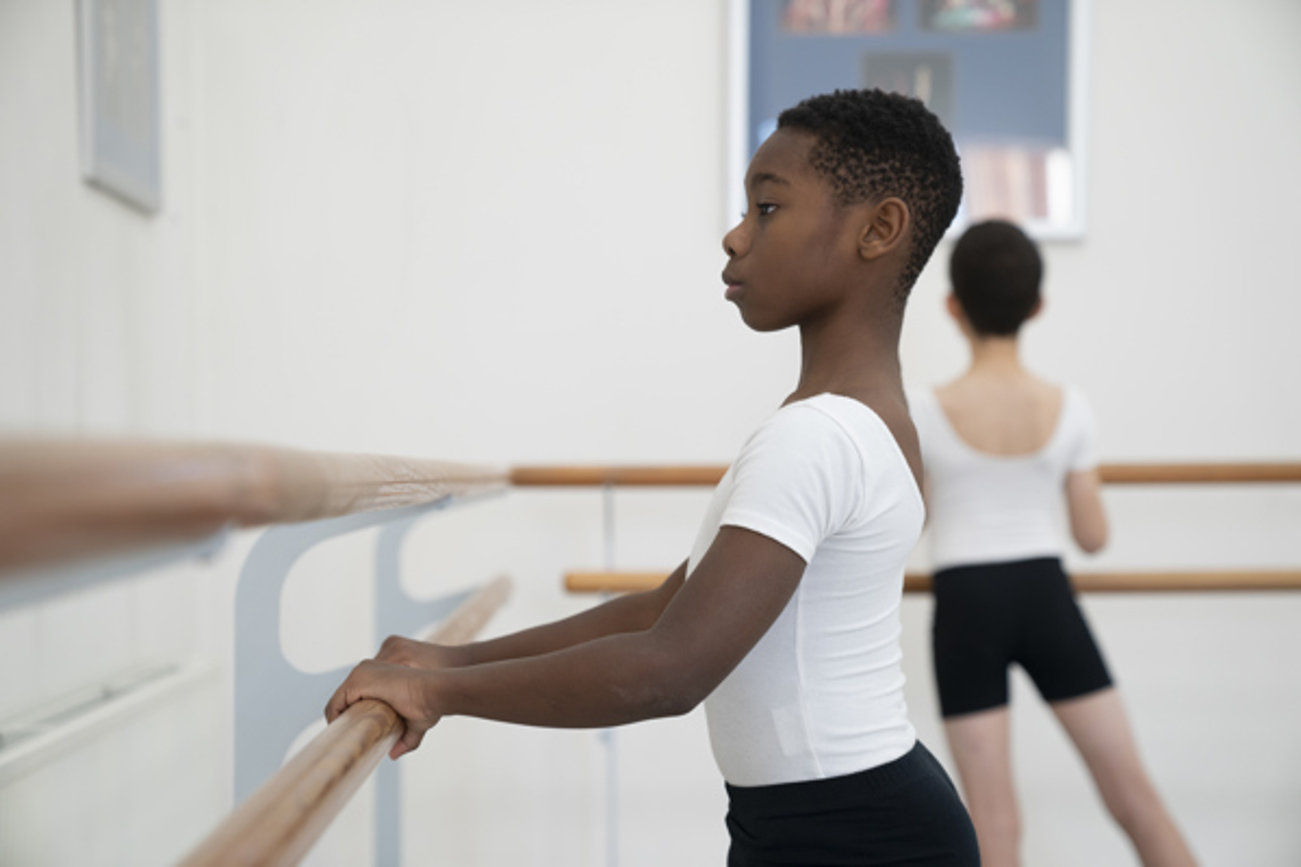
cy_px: 434
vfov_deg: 19.5
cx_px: 650
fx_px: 2530
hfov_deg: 28.8
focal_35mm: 70
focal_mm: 70
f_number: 3.2
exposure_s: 1/250
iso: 1000
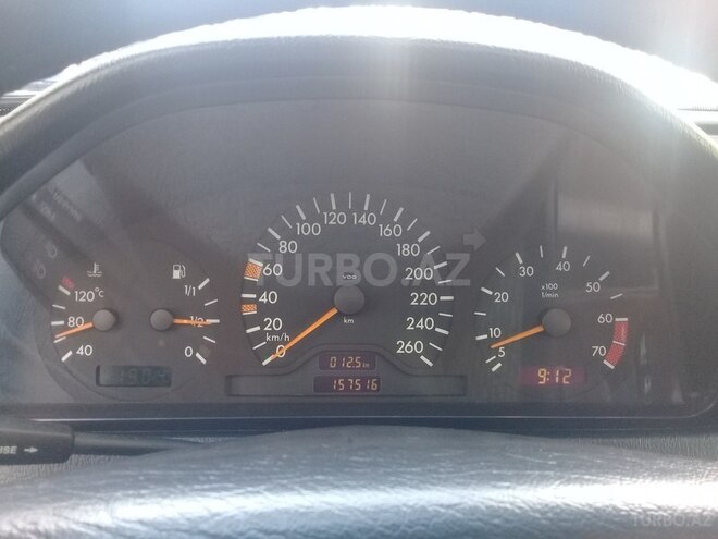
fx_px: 643
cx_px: 359
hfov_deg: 58.4
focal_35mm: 31
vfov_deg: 45.4
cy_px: 270
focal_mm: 3.3
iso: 100
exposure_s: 1/33
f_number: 2.2
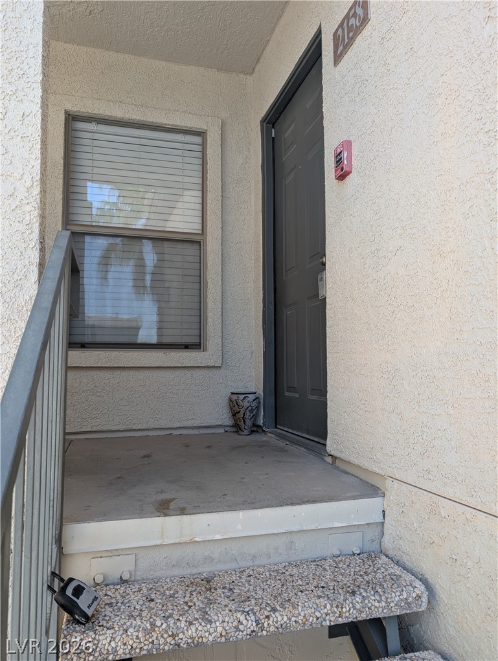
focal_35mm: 24
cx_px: 249
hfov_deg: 56.9
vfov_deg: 71.5
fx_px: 459
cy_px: 330
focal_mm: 6.9
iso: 26
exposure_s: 1/196
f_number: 1.68
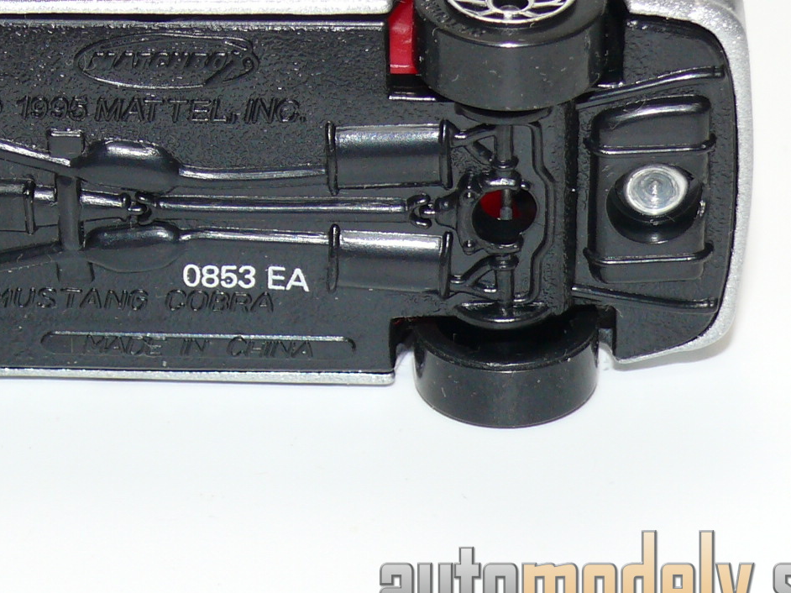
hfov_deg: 11.3
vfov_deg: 8.5
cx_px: 186
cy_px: 155
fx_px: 3998
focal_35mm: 175
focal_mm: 13.5
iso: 100
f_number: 4
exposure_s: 1/30
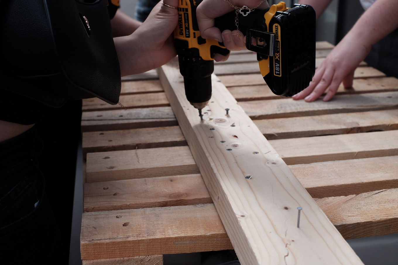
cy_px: 132
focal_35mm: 53
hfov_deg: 37.5
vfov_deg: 25.5
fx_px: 586
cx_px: 199
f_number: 5.6
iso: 800
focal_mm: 35
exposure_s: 1/2000
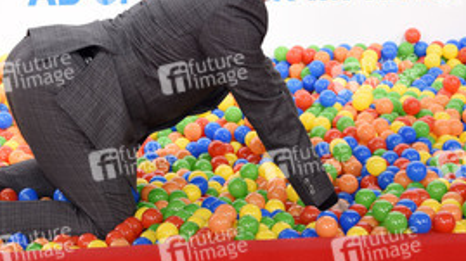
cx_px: 157
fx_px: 1408
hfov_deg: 18.7
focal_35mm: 114
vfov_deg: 10.6
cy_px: 31
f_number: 5.6
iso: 500
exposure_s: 1/200
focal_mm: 65
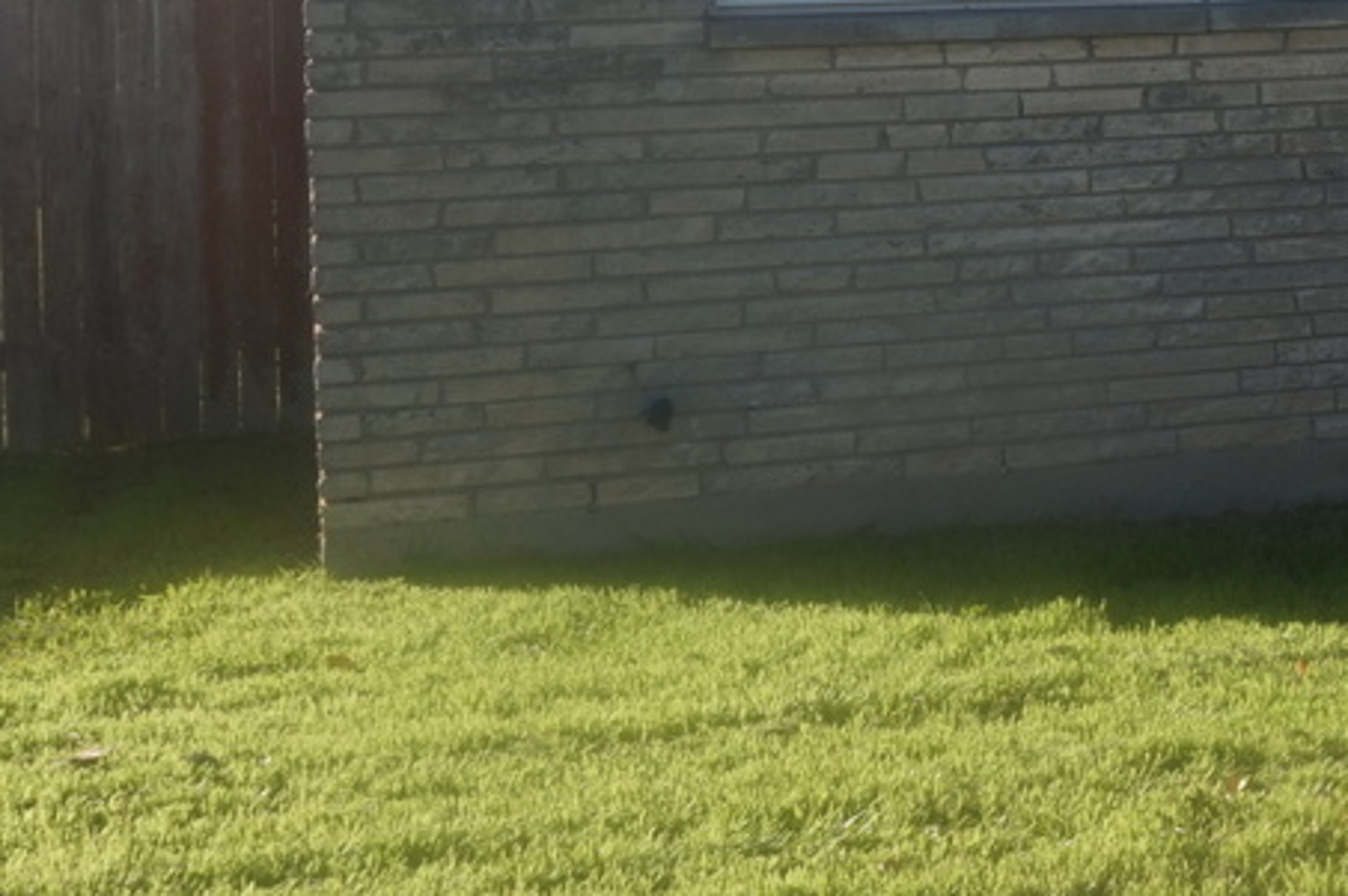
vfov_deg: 15.5
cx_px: 2351
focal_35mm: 86
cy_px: -33
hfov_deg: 18.8
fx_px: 3217
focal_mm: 16
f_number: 13
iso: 125
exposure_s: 1/80
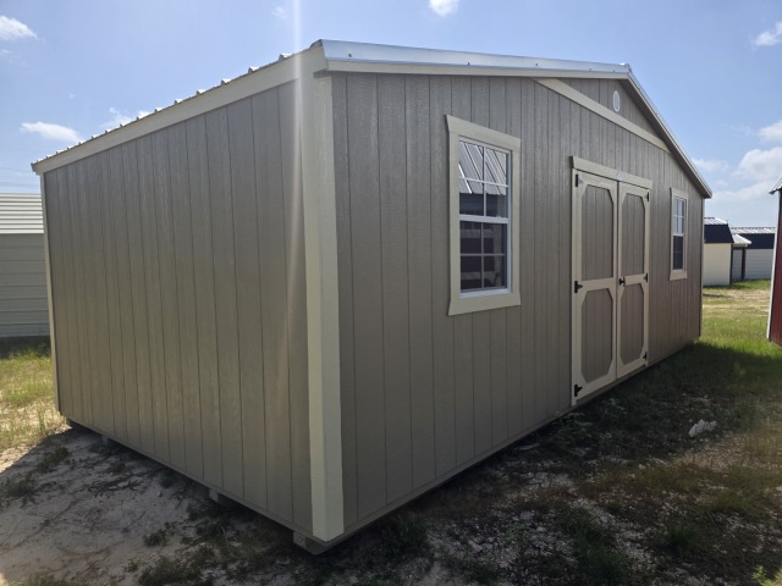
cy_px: 293
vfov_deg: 58.9
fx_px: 520
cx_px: 391
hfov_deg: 73.9
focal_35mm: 23
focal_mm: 6.3
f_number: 1.7
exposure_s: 1/5017
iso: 80
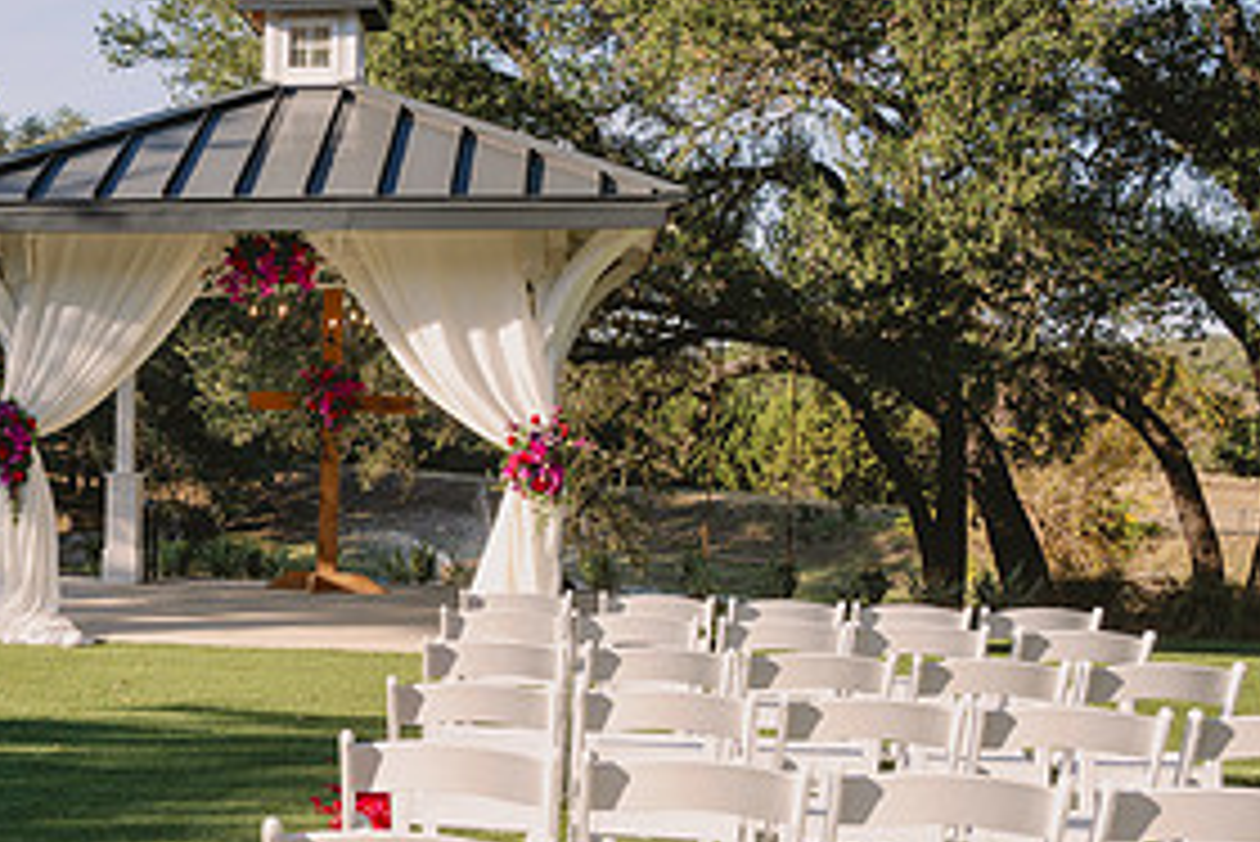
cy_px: 684
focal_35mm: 61
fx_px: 2136
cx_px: 126
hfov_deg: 31.3
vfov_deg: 22.0
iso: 100
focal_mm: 29.5
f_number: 5
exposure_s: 1/400
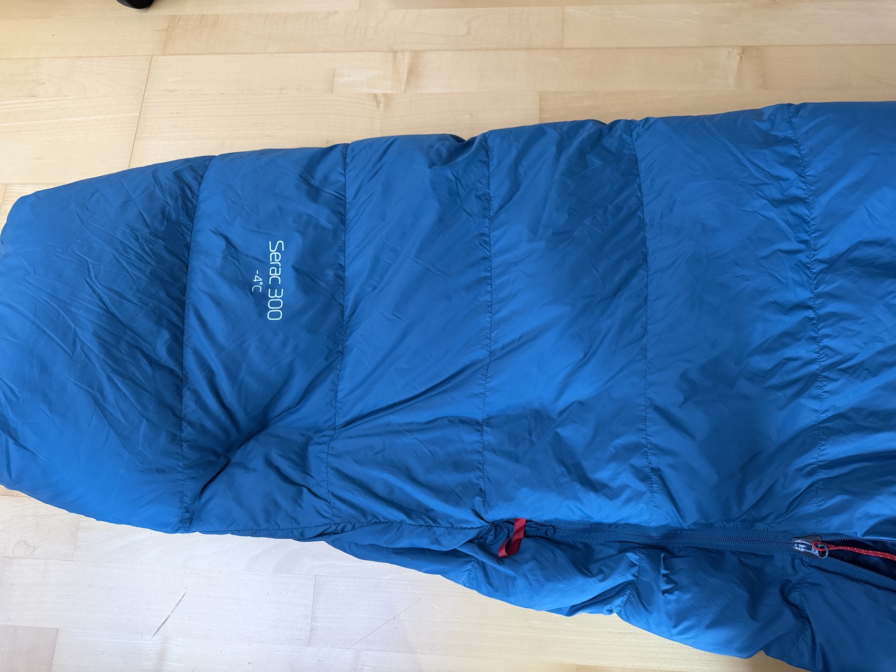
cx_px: 448
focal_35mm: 24
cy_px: 336
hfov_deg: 71.6
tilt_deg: -73.0
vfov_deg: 56.8
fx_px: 621
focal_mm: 6.76
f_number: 1.78
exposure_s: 1/60
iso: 500
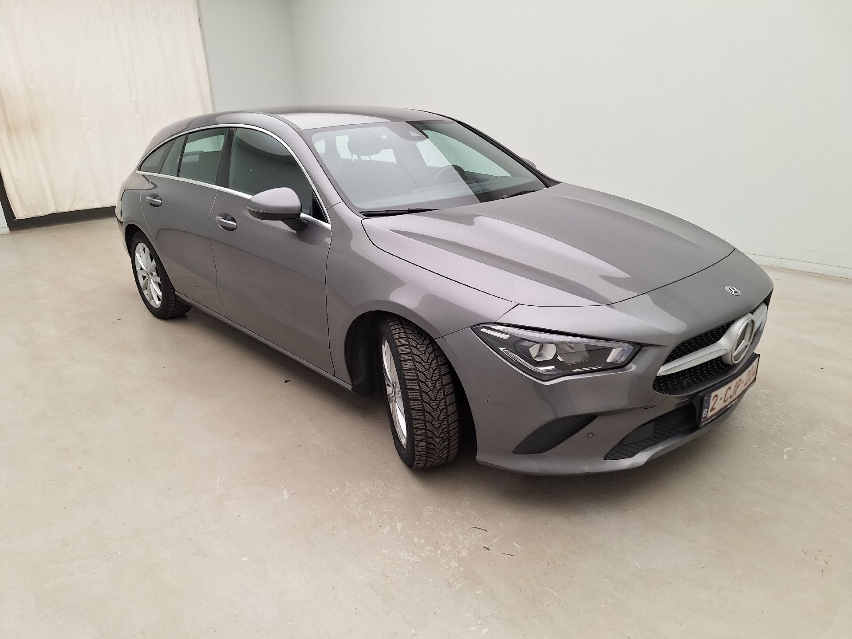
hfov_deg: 73.9
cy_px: 320
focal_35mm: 23
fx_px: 566
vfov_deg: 58.9
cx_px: 426
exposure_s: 1/100
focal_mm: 5.54
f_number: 1.8
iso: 50
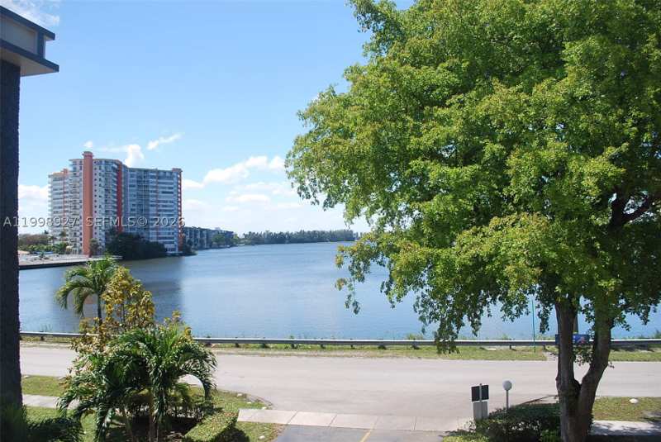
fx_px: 496
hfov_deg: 67.3
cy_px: 221
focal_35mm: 27
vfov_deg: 48.0
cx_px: 330
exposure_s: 1/160
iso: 100
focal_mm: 18
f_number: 6.3
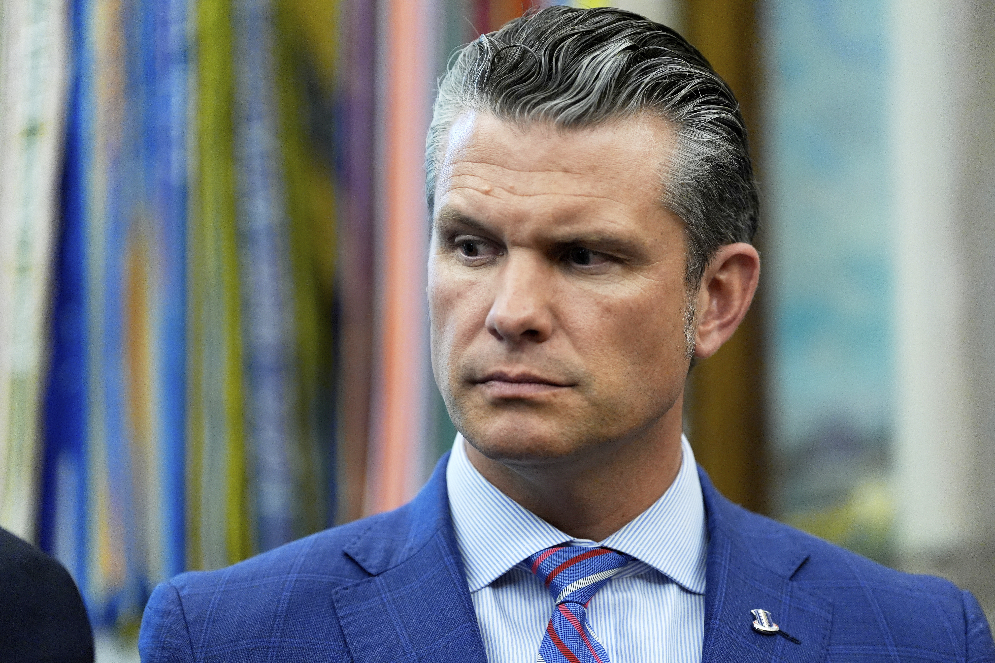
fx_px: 5527
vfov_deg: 6.9
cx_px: 498
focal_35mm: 200
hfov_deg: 10.3
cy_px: 332
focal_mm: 200
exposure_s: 1/200
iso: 3200
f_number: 2.8
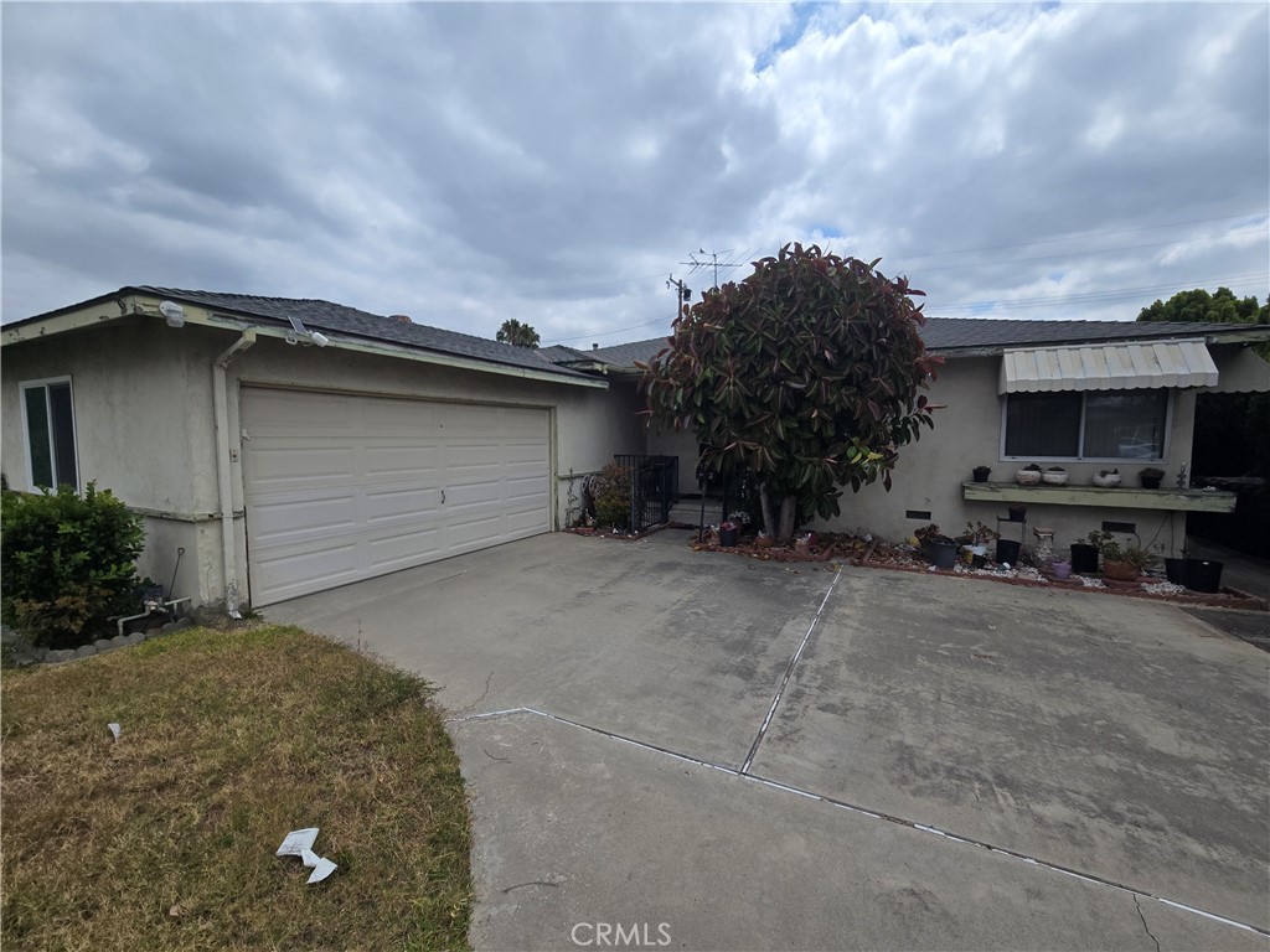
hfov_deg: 106.2
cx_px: 635
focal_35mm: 13
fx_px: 477
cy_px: 476
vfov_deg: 89.9
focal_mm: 2.2
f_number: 2.2
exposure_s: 1/3935
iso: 50
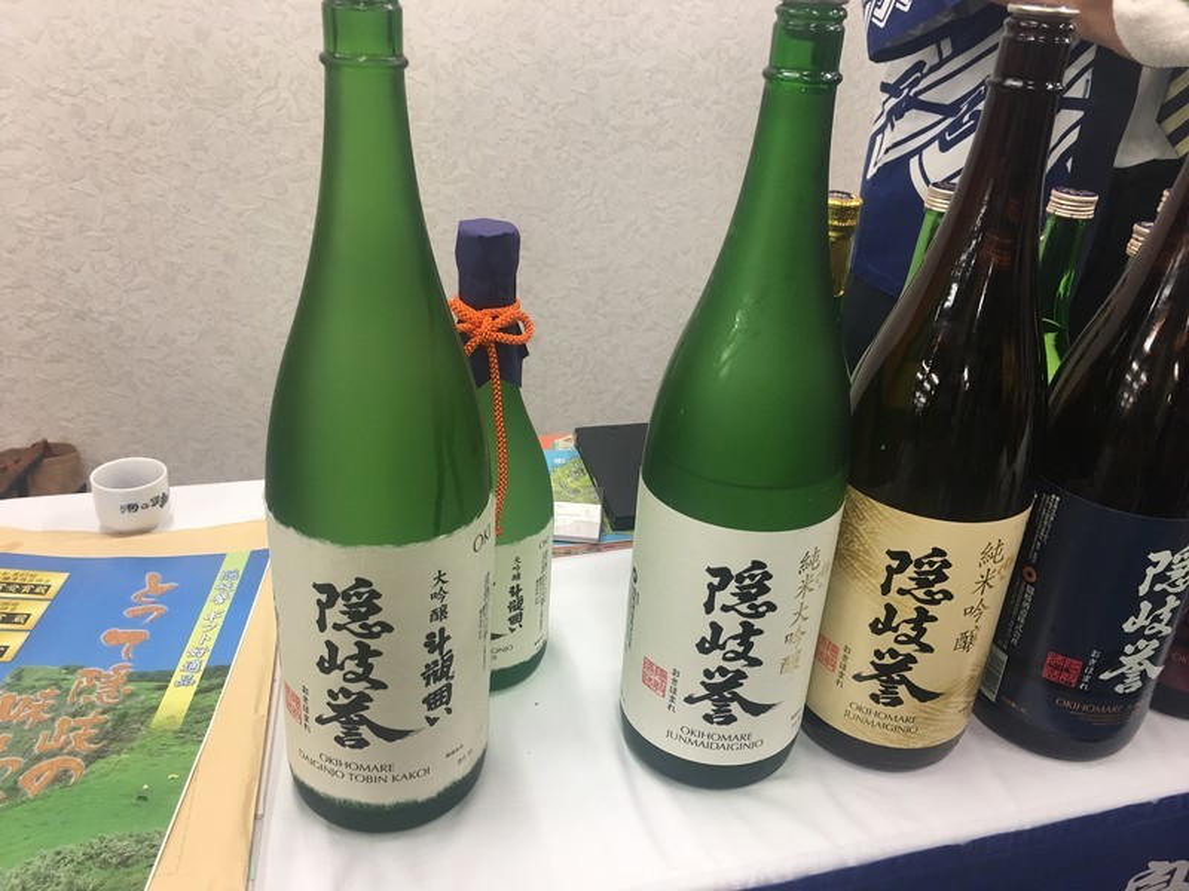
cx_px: 594
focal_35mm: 29
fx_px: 996
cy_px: 446
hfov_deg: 61.7
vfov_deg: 48.2
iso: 40
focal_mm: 4.15
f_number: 2.2
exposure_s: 1/15
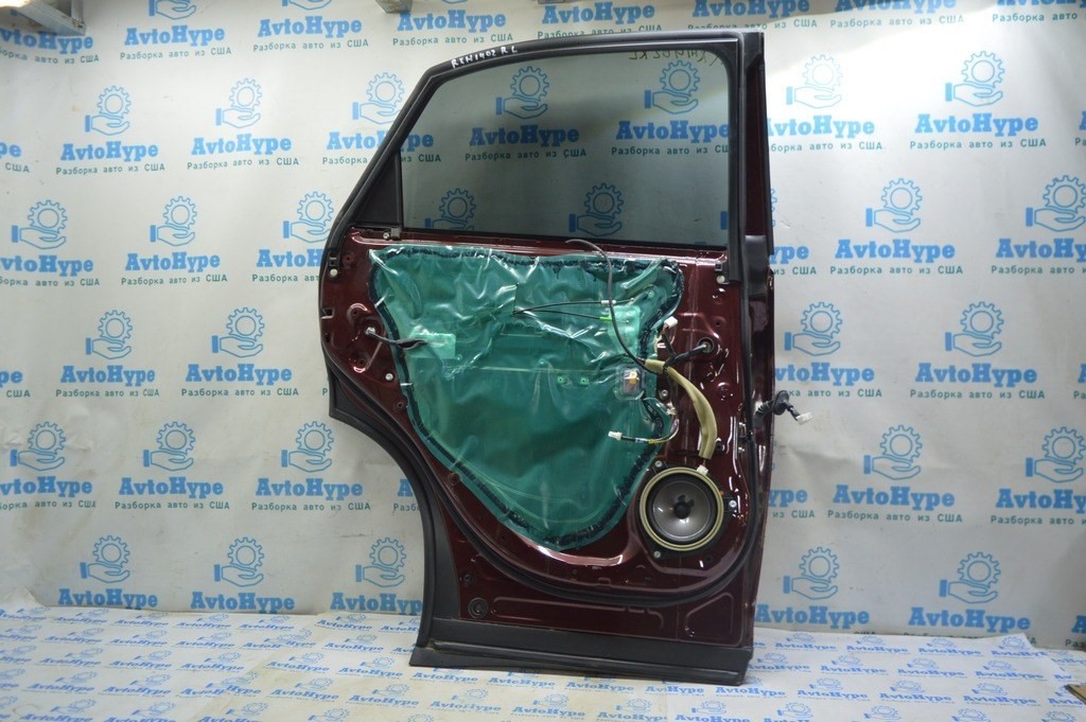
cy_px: 361
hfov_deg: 67.4
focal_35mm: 27
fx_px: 814
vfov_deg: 47.9
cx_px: 543
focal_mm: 18
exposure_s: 1/40
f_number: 3.5
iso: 400
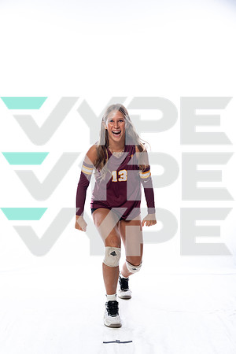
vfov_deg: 39.6
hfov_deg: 27.0
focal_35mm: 50
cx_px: 118
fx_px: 492
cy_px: 177
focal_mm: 50
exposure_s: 1/250
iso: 640
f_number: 5.6
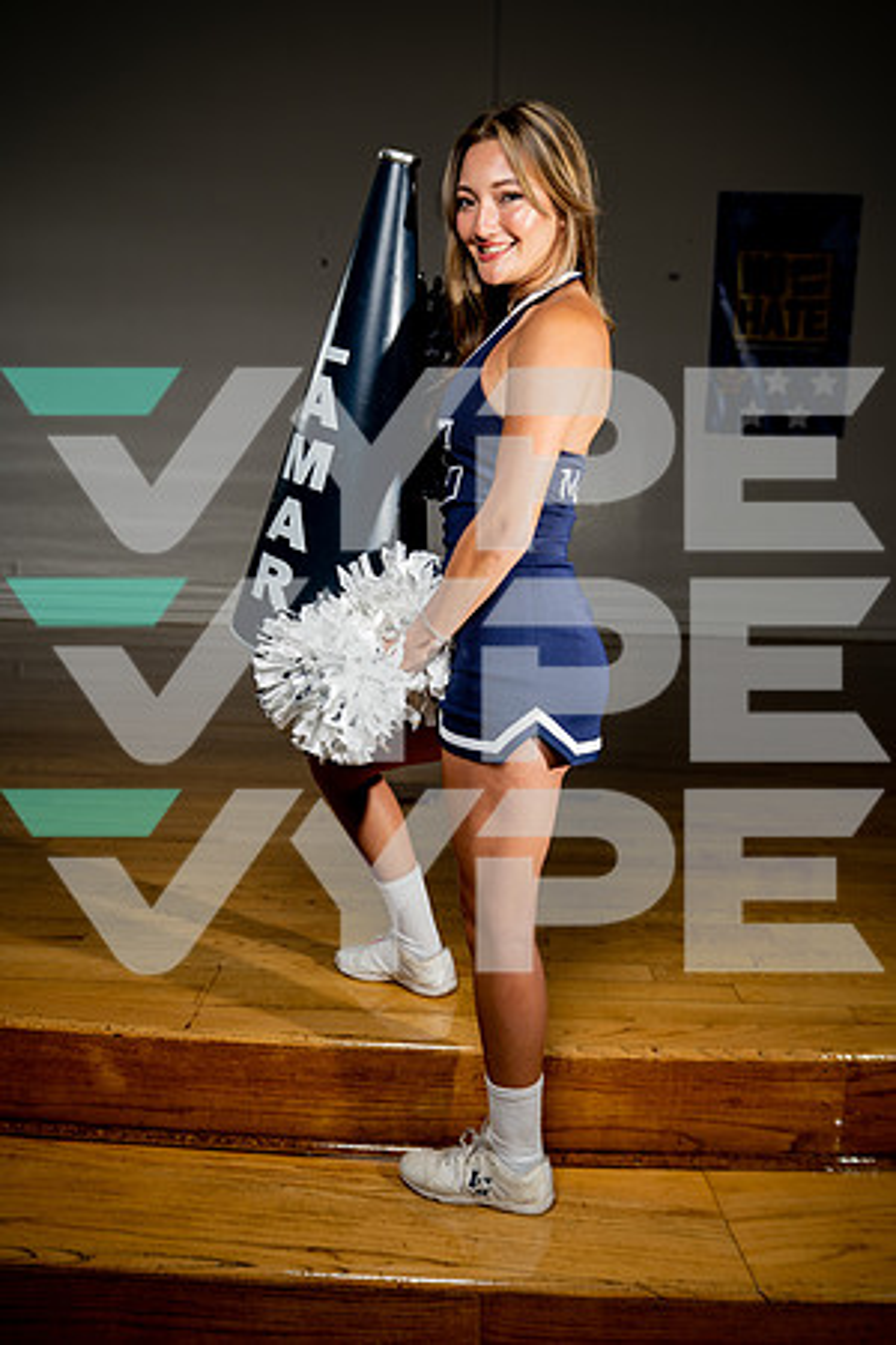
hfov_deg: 40.0
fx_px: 1232
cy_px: 672
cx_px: 448
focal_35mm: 33
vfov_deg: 57.2
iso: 100
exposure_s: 1/250
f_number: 4.5
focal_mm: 33
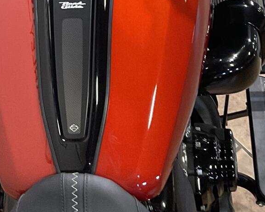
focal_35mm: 98
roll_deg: -4.4
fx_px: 768
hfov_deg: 19.4
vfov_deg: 14.6
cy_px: -108
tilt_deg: -42.2
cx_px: 63
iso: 125
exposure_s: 1/60
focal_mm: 3
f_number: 1.8
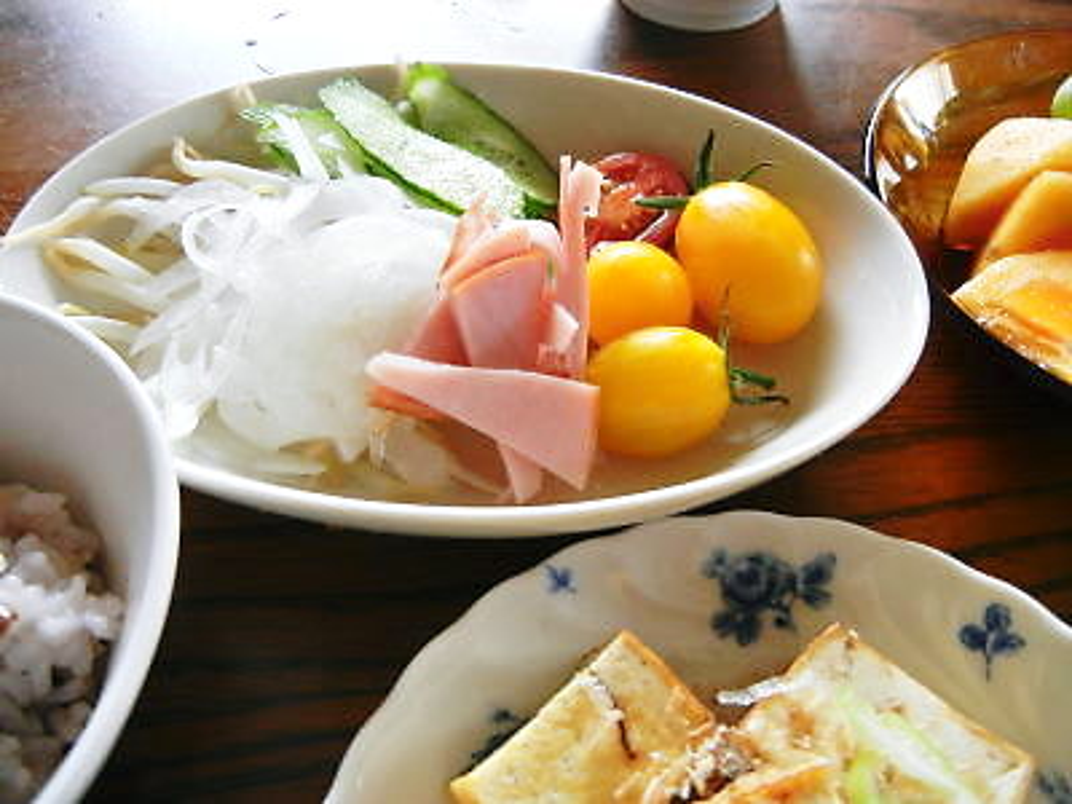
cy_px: 402
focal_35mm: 30
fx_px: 929
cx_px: 536
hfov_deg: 60.0
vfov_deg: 46.8
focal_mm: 5.4
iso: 400
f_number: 3.5
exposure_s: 1/26.7
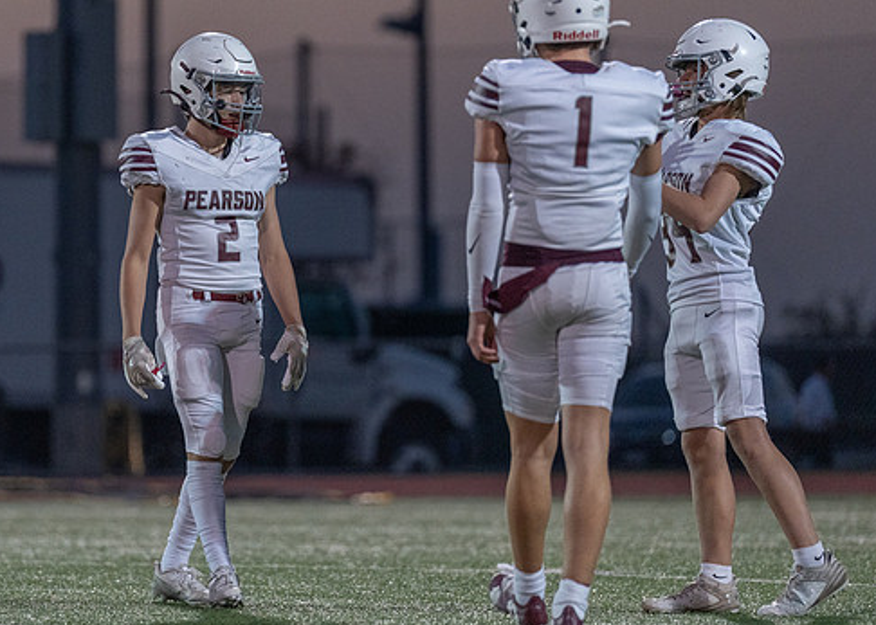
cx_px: 242
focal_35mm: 344
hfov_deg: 5.9
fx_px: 8557
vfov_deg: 4.2
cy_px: 286
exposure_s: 1/1000
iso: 1250
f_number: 2.8
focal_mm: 200
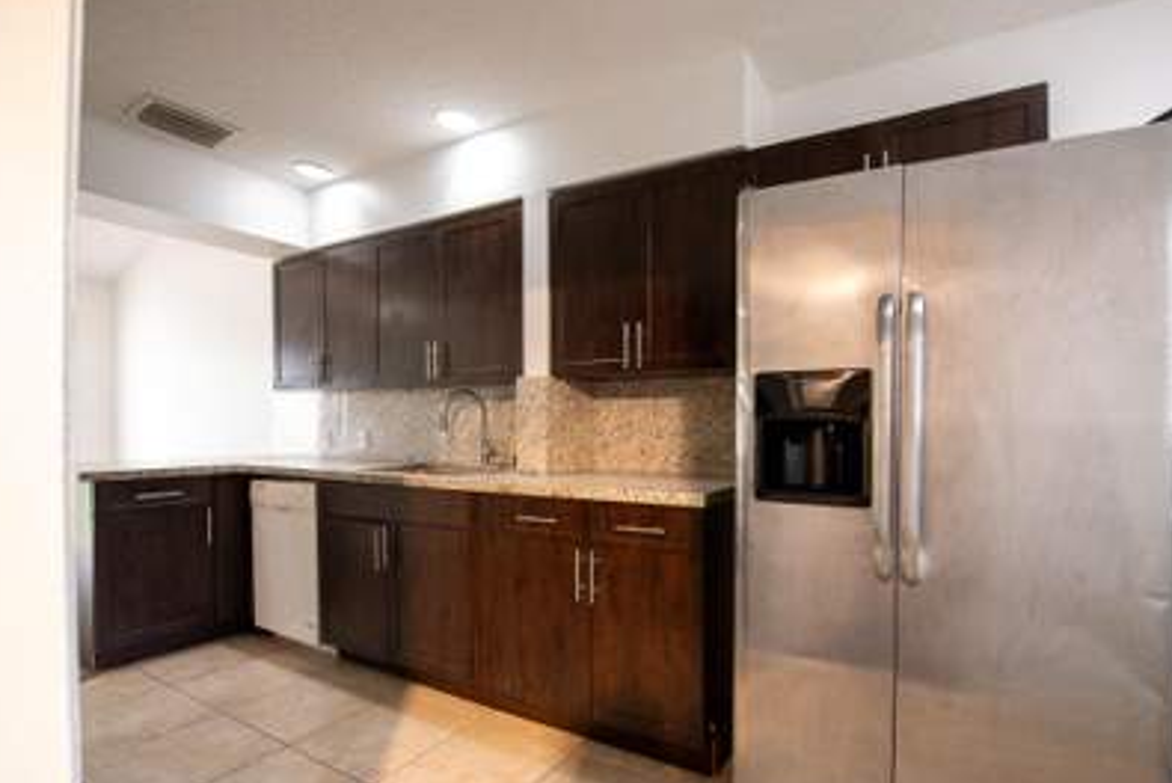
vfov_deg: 70.3
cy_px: 436
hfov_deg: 92.7
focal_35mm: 17
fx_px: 554
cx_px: 665
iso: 3200
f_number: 4
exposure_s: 1/60
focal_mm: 14
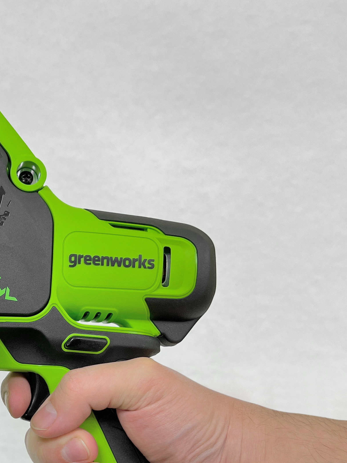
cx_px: 15
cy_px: 341
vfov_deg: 37.4
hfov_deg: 27.7
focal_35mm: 50
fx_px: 668
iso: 40
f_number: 1.5
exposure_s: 1/100
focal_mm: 5.7
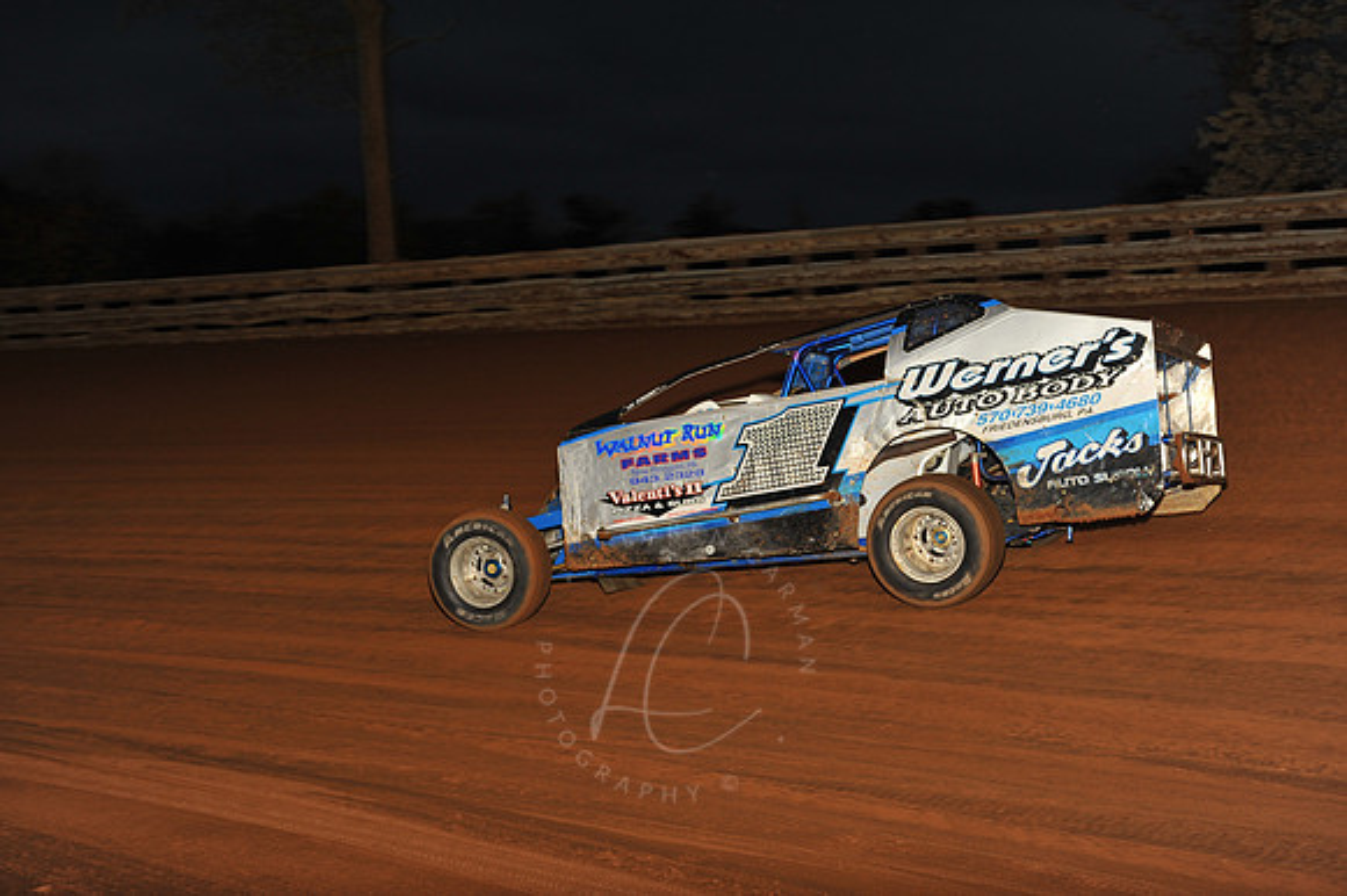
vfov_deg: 19.4
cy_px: 448
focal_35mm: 70
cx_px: 674
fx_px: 2618
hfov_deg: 28.9
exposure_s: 1/320
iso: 500
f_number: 7.1
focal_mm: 70
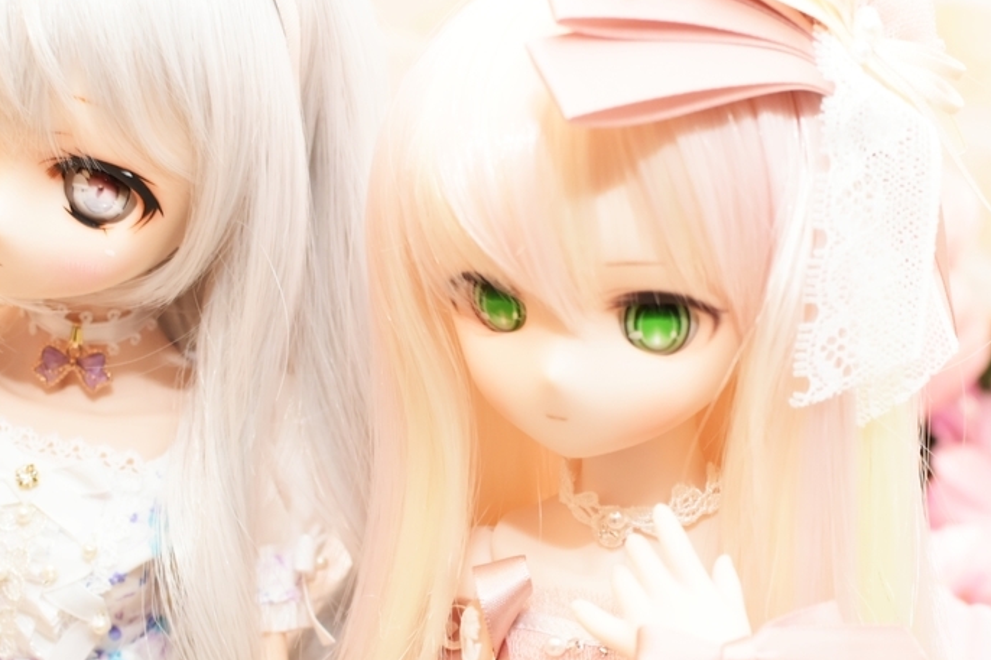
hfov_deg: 22.1
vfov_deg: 14.8
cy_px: 527
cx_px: 652
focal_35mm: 92
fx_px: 2528
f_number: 4
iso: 1100
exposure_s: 1/60
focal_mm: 35
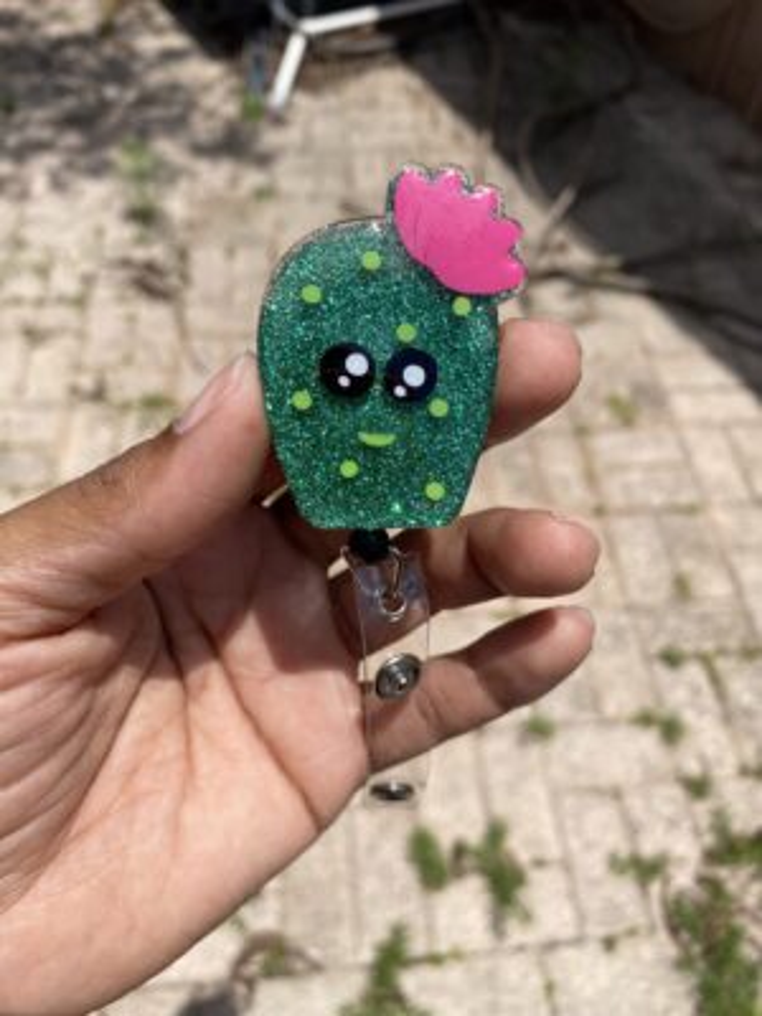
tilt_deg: -56.9
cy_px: 508
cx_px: 381
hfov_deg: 53.1
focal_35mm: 26
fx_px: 763
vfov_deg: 67.3
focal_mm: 4.25
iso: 32
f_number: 1.8
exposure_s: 1/4444
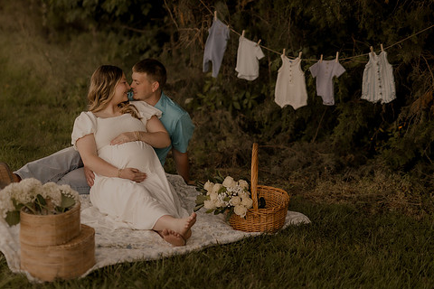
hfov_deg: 31.0
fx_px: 784
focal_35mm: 65
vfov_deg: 20.9
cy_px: 144
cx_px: 218
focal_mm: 50
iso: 200
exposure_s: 1/1000
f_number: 1.4
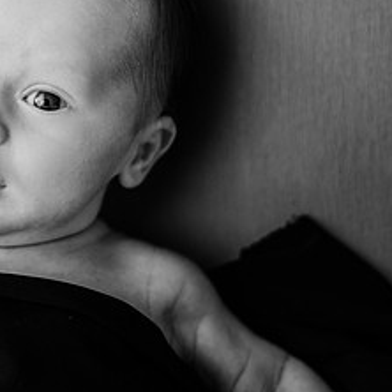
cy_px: 77
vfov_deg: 15.6
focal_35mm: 111
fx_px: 1422
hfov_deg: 15.3
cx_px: -26
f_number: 2
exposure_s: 1/250
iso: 400
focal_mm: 50
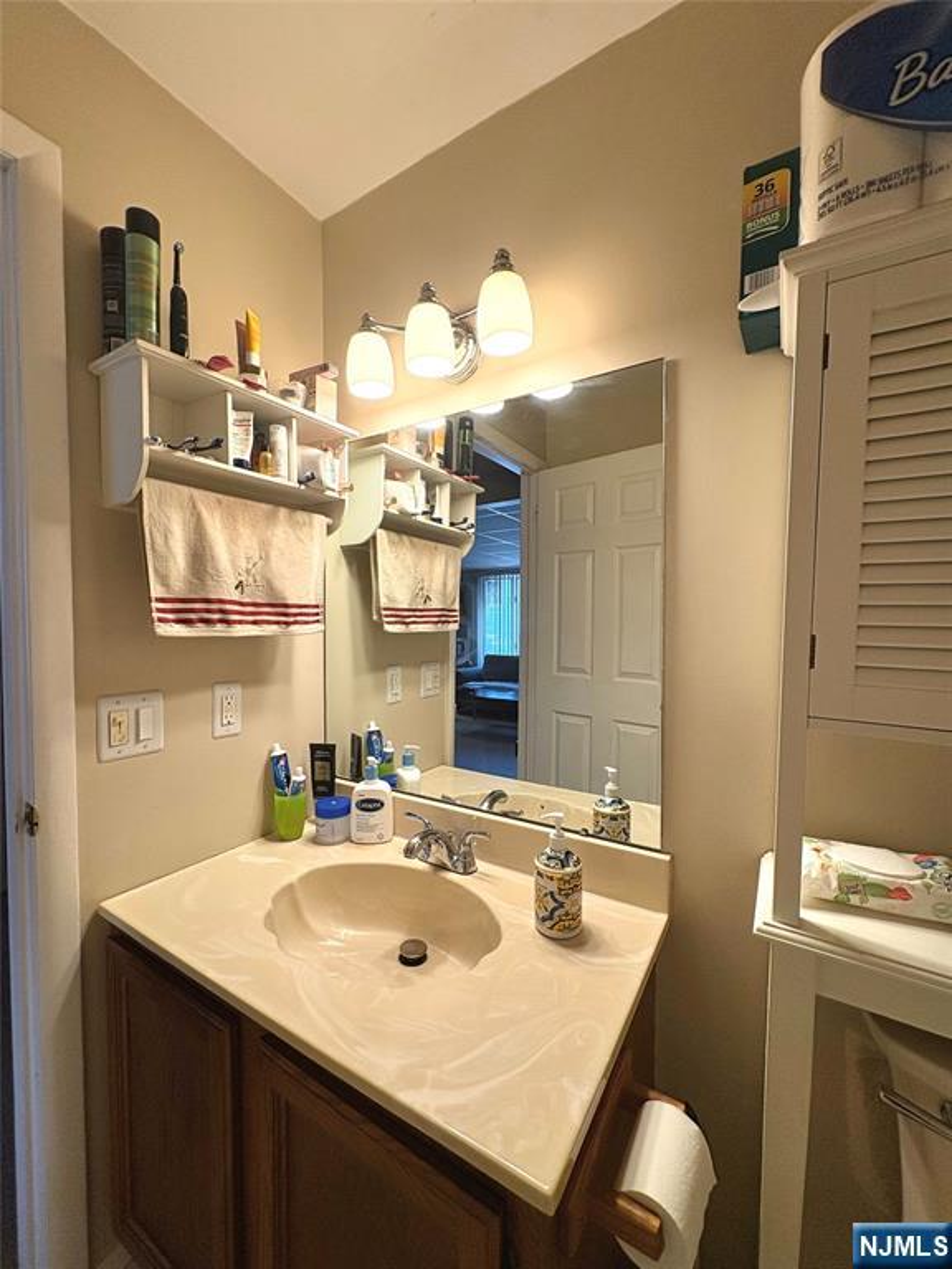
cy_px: 634
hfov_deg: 85.7
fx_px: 513
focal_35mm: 14
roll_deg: -0.1
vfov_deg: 102.1
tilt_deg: -0.4
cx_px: 476
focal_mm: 2.22
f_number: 2.2
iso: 125
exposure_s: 1/120
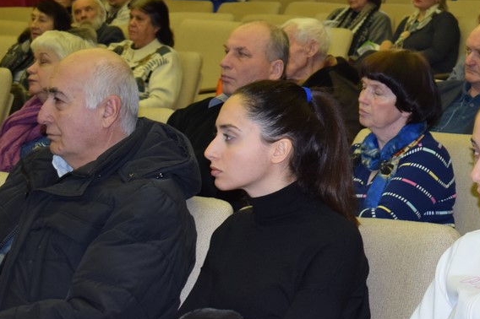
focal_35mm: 137
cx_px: 472
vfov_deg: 10.0
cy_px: 52
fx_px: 1826
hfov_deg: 14.7
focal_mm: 45
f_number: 5.3
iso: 800
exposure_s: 1/125
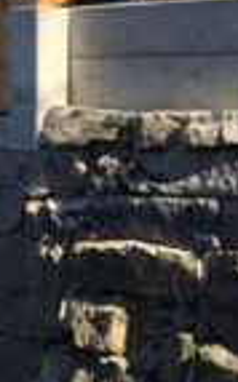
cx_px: -45
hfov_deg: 9.7
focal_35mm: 133
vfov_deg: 15.0
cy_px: -126
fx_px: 1384
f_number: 1.8
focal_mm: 3.99
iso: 20
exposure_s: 1/979
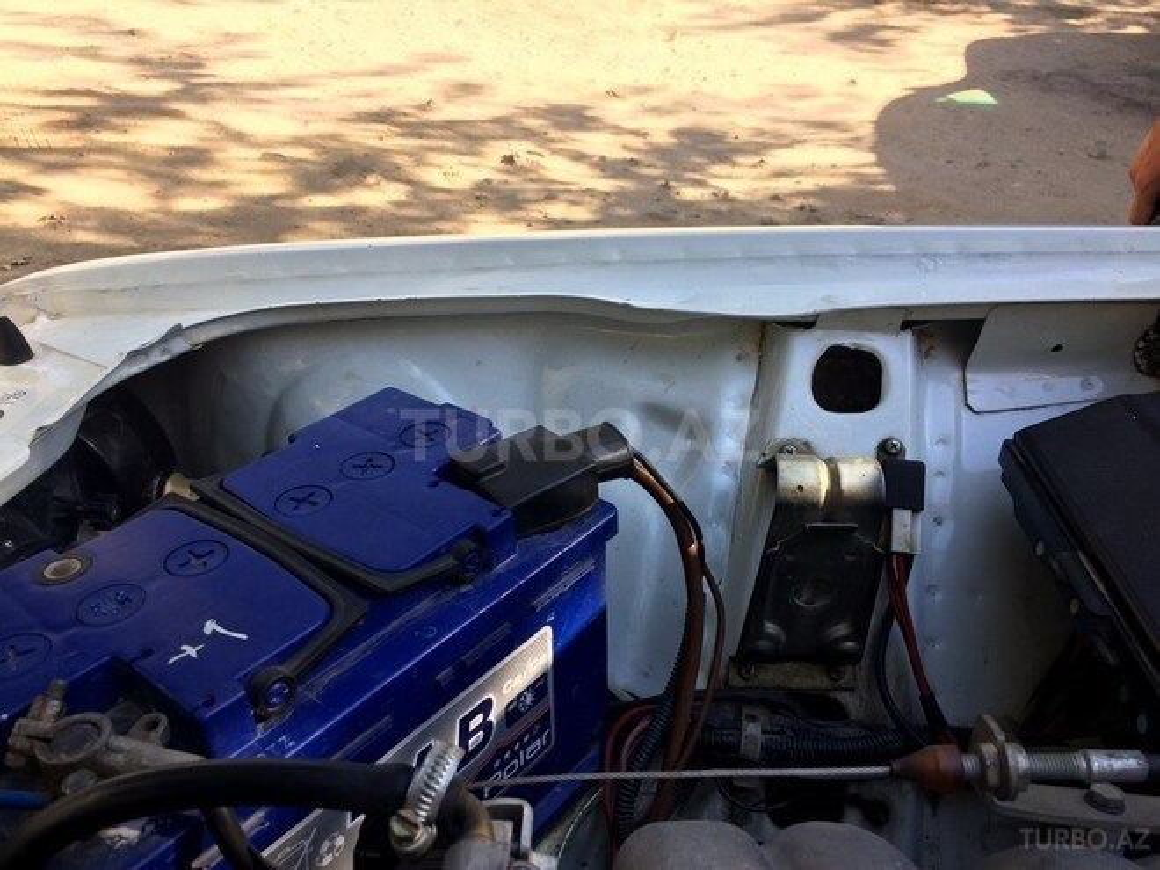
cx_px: 580
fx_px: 972
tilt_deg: -32.3
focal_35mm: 29
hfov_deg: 61.7
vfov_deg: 48.2
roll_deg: -3.6
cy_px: 435
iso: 32
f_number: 2.2
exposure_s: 1/313
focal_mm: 4.15
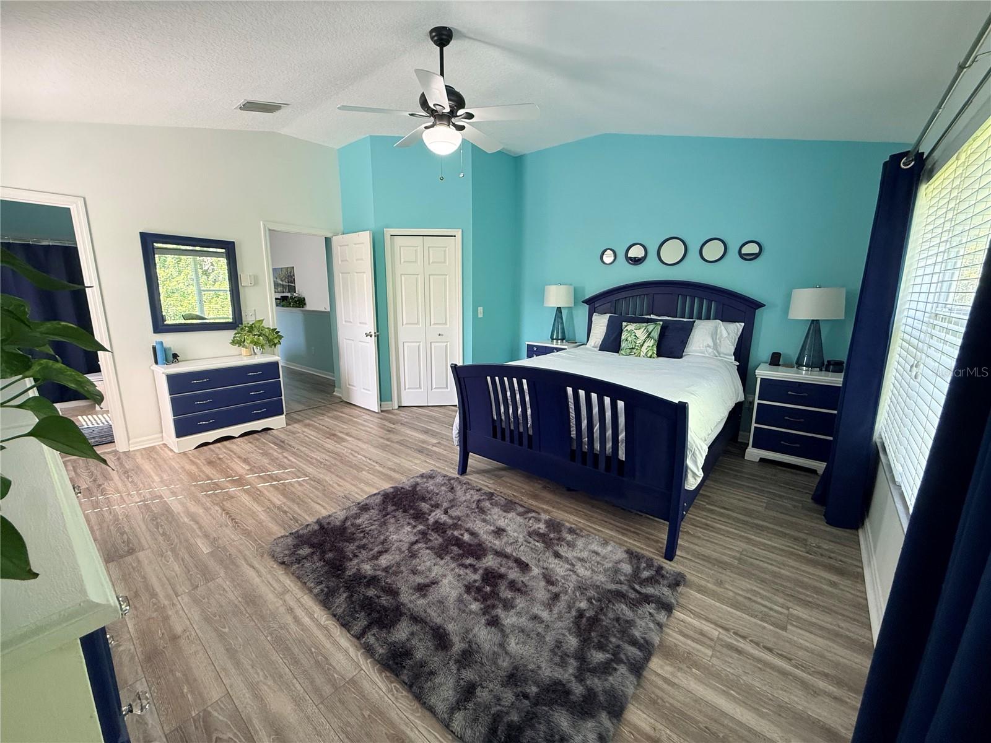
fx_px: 401
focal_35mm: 14
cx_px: 496
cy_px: 372
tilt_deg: -11.2
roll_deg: -1.1
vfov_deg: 85.7
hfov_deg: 102.1
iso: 250
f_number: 2.2
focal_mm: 2.22
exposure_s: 1/120
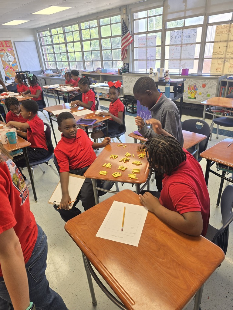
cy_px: 155
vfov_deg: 73.9
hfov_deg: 58.9
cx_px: 116
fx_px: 206
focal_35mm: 23
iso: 80
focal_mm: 6.3
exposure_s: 1/120
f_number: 1.7
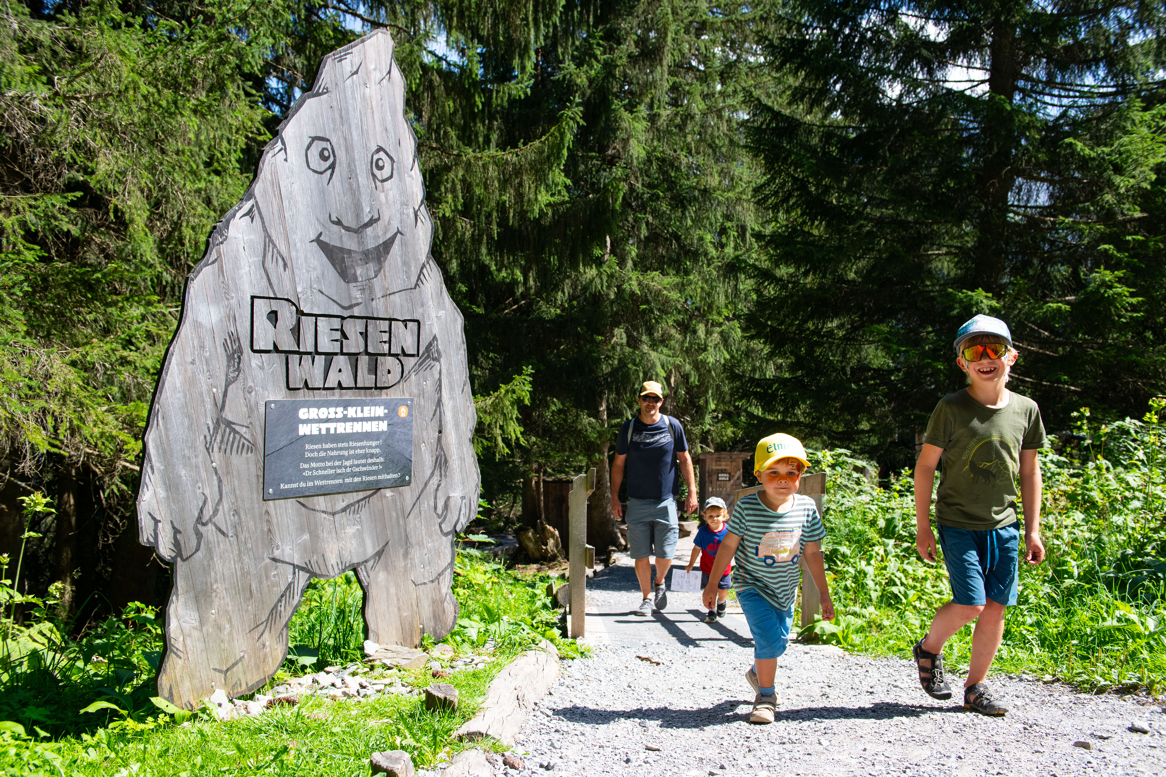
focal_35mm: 29
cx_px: 583
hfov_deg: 63.7
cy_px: 388
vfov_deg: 45.0
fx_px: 939
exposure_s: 1/1250
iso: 640
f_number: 5.6
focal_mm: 29
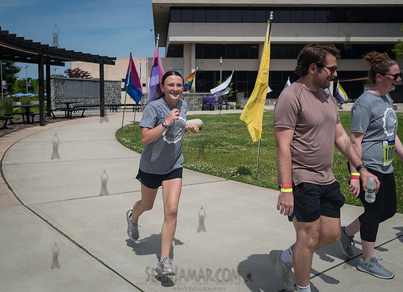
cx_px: 168
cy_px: 139
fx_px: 471
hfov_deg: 46.2
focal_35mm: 41
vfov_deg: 34.5
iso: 200
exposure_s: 1/4000
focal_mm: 35
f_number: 4
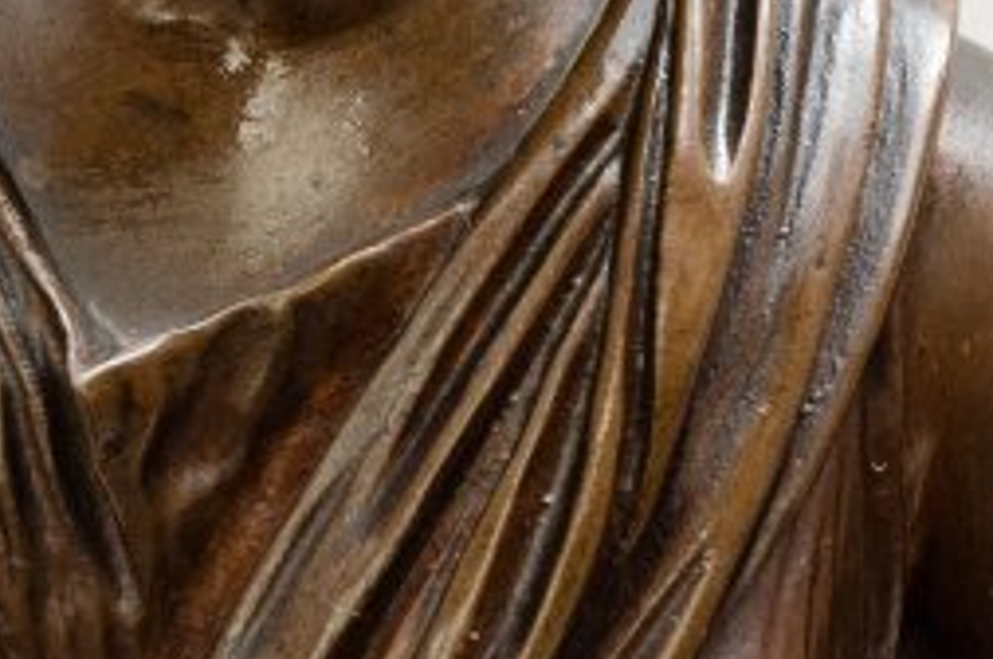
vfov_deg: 4.2
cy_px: -84
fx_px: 9008
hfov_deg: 6.3
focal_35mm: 327
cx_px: 47
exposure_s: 1/125
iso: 200
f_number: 8
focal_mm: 46
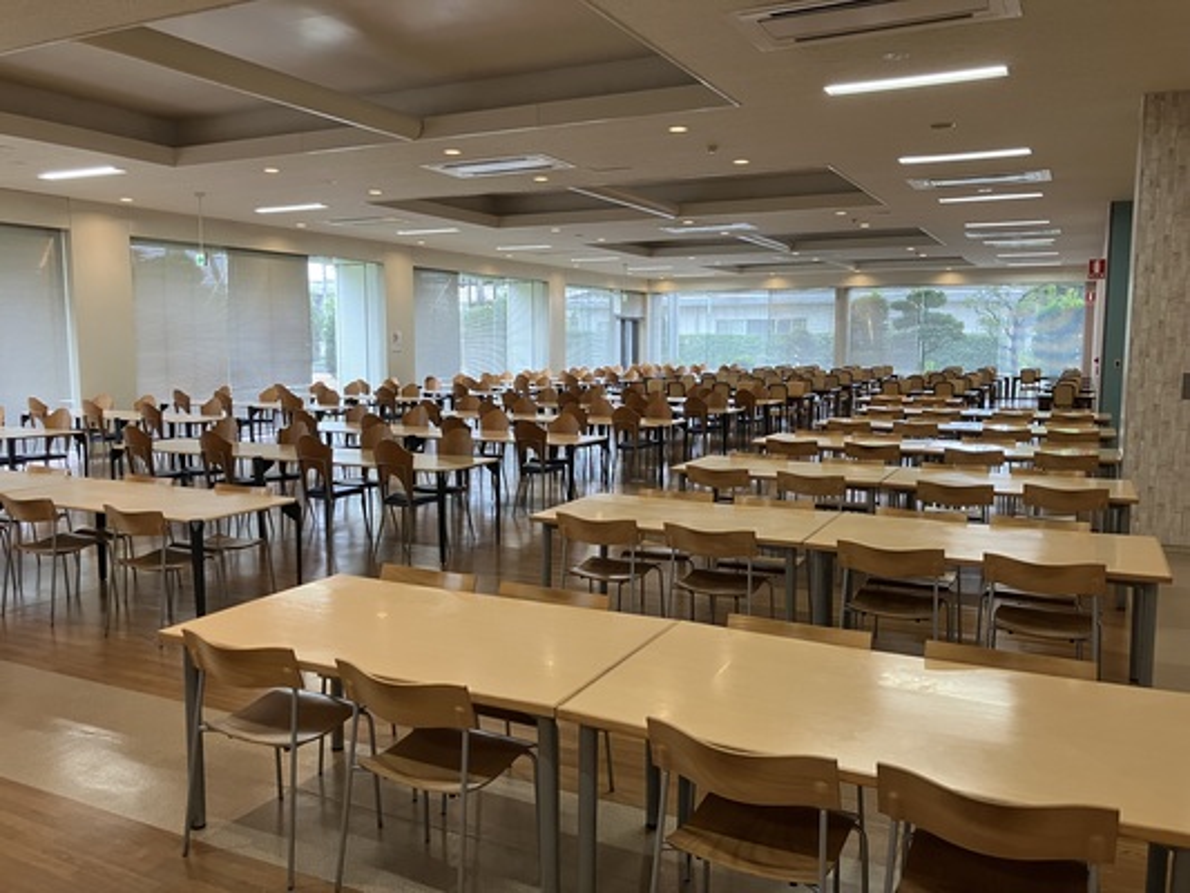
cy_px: 446
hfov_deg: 63.4
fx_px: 963
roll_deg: -0.4
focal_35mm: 28
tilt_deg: -6.0
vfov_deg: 49.8
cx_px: 595
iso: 80
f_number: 1.8
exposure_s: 1/86
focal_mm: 3.99
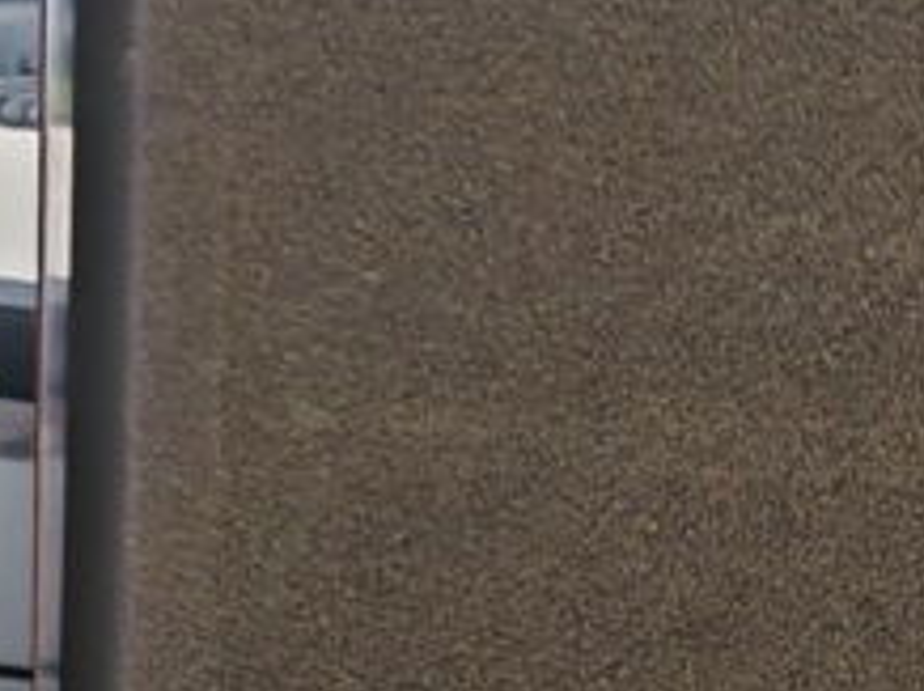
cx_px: 81
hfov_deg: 15.3
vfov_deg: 11.6
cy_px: 500
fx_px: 3386
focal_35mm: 127
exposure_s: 1/33
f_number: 1.9
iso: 400
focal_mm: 6.67
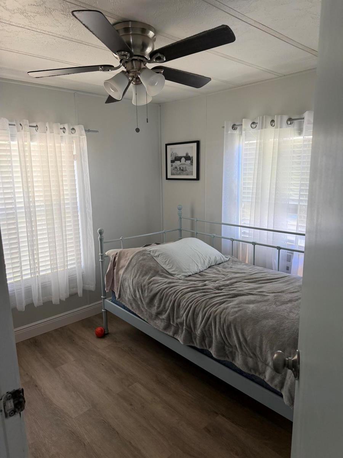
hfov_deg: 56.8
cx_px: 172
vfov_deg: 71.6
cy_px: 229
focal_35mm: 24
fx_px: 317
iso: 200
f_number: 1.78
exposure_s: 1/60
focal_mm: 6.76
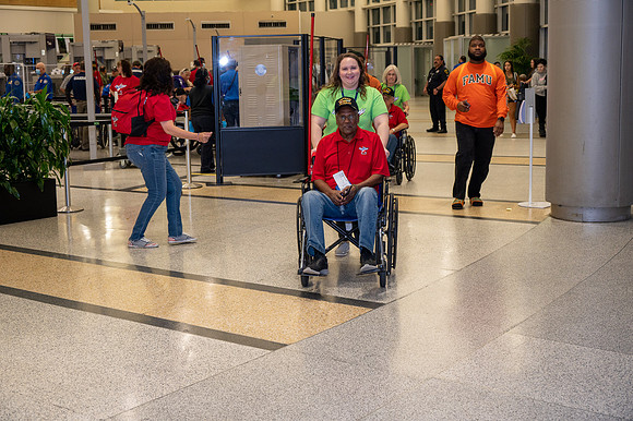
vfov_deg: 26.5
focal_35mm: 51
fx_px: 896
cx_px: 316
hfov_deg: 38.9
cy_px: 210
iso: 1600
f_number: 5.6
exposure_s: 1/100
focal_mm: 51
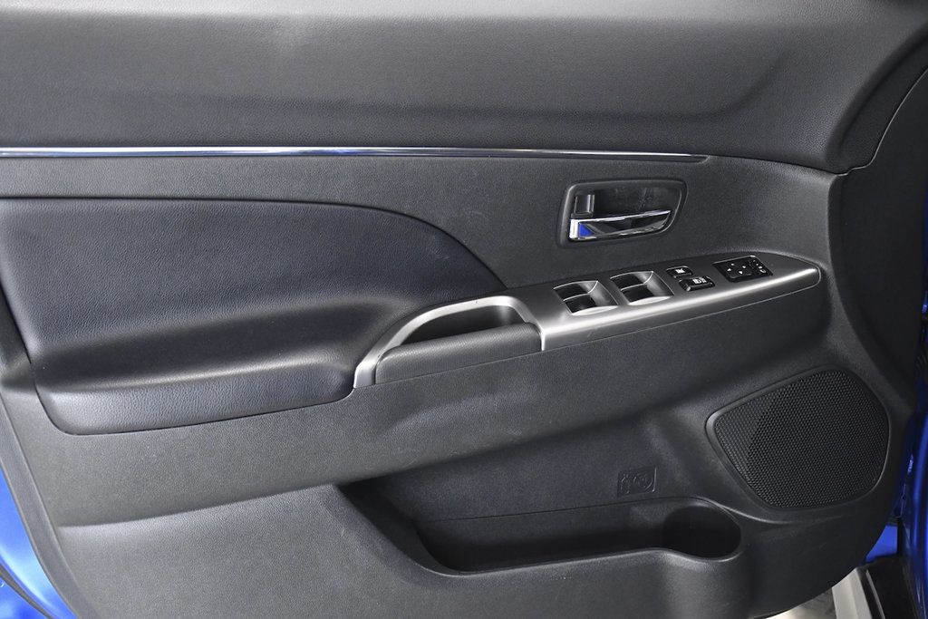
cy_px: 310
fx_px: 1315
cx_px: 464
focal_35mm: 51
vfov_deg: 26.5
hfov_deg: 38.9
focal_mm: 34
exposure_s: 1/200
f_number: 4.2
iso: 2500
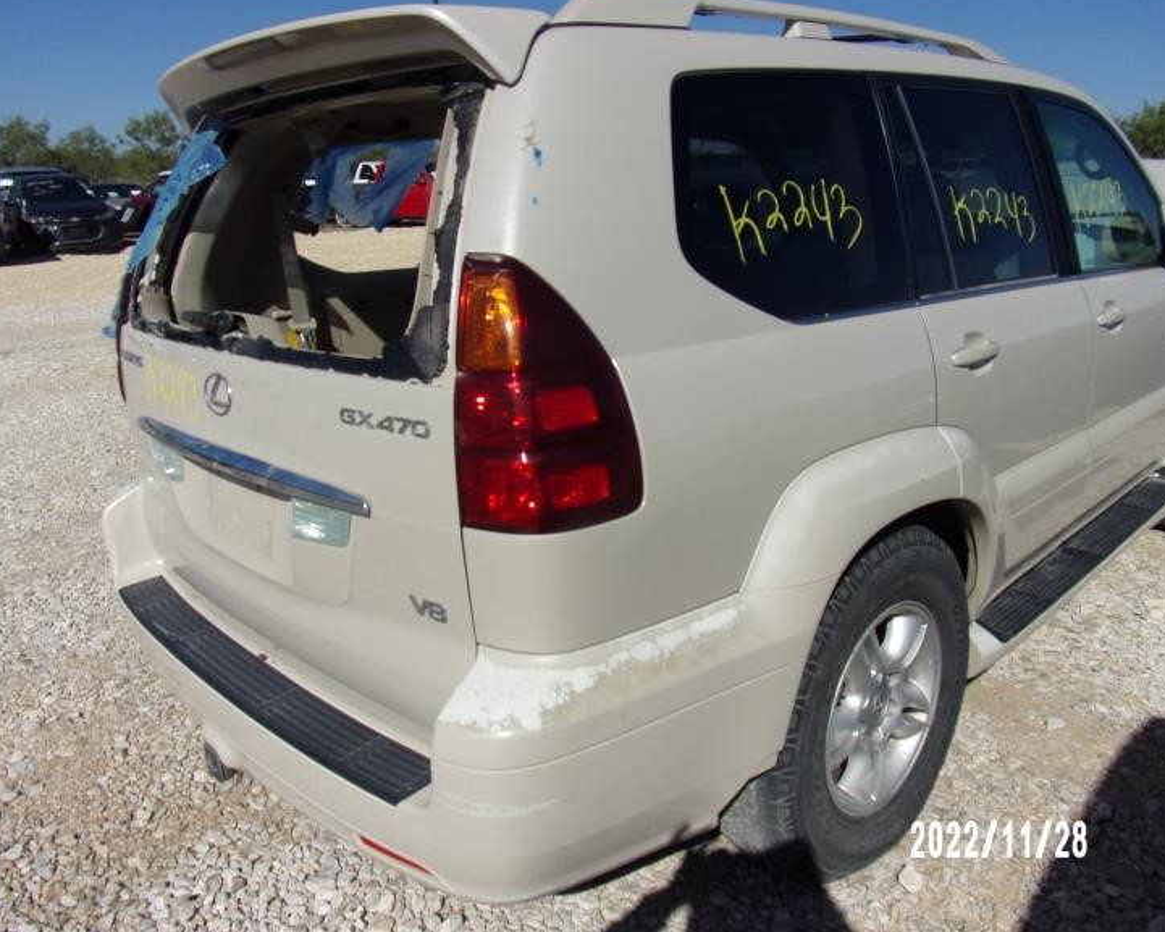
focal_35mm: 26
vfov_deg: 54.9
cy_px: 462
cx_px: 632
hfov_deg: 65.9
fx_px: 897
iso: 80
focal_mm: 4.3
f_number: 10.8
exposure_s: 1/280
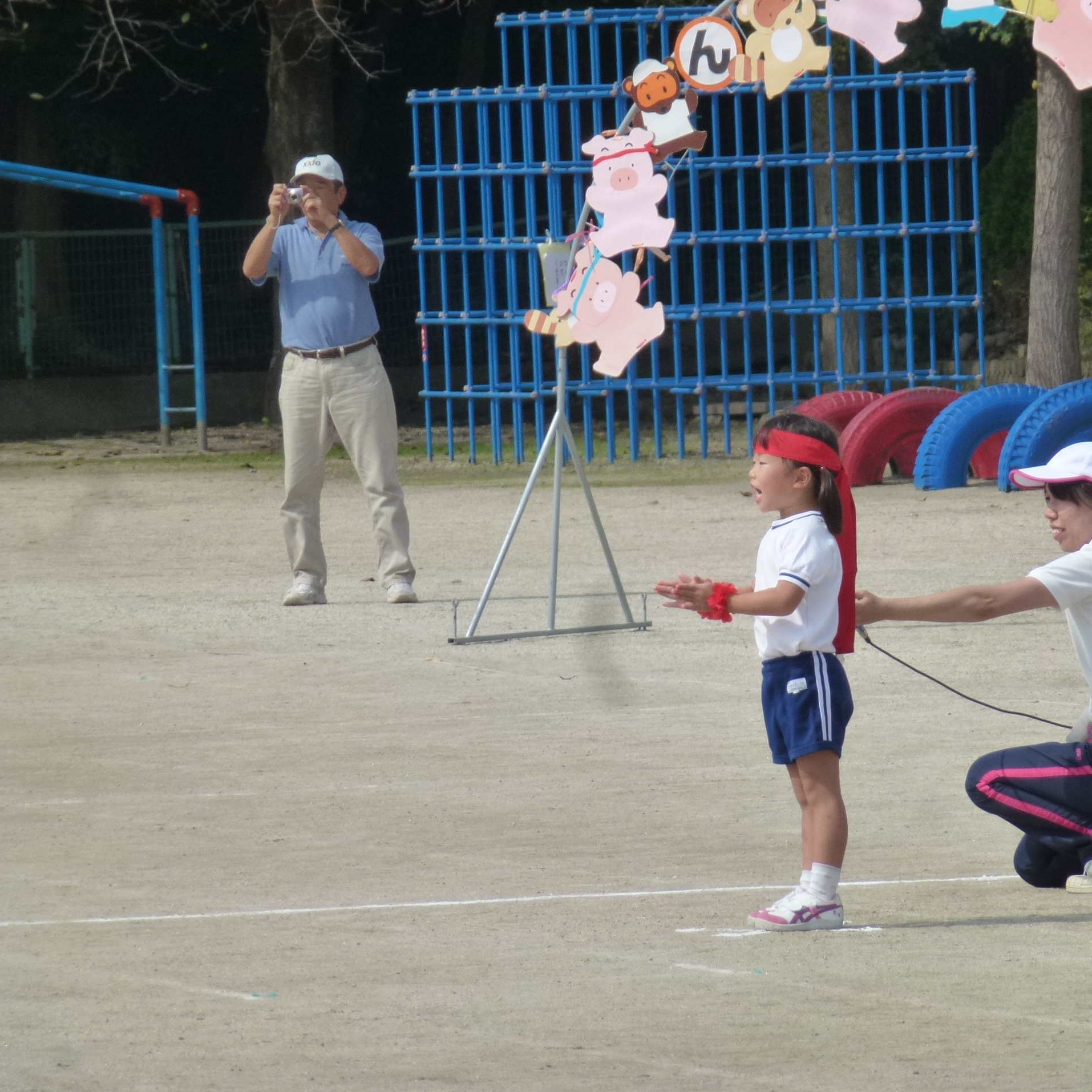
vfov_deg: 3.9
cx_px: 719
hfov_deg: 3.9
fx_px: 16203
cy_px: 546
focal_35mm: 454
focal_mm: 68.8
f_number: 5.9
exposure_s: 1/800
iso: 160
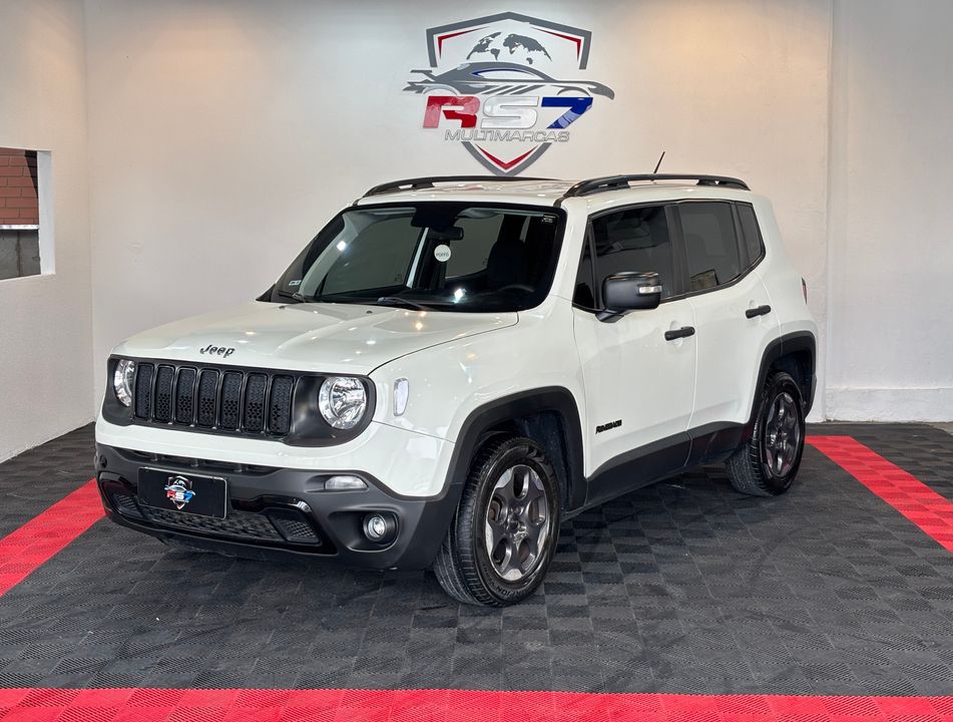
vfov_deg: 28.2
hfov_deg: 36.7
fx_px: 1436
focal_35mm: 52
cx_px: 476
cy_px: 361
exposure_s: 1/136
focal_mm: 5.96
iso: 25
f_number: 1.6
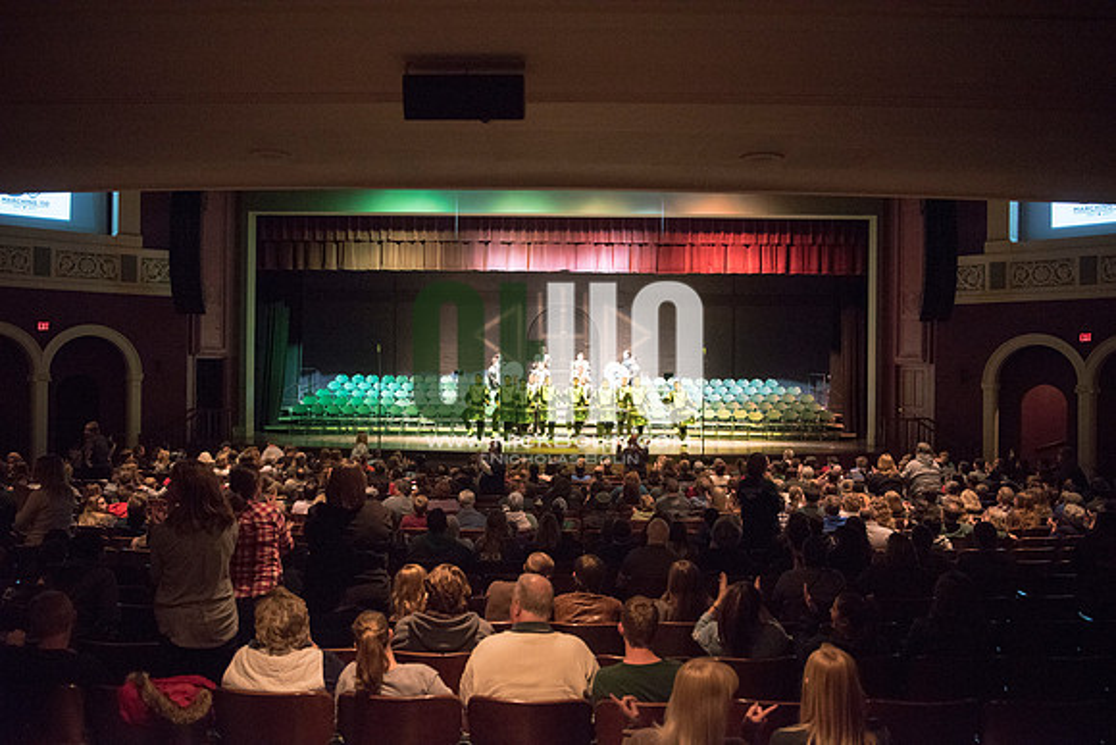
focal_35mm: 32
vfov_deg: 41.1
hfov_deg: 58.7
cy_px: 372
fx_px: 992
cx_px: 558
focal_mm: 32
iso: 4000
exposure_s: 1/160
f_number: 2.8
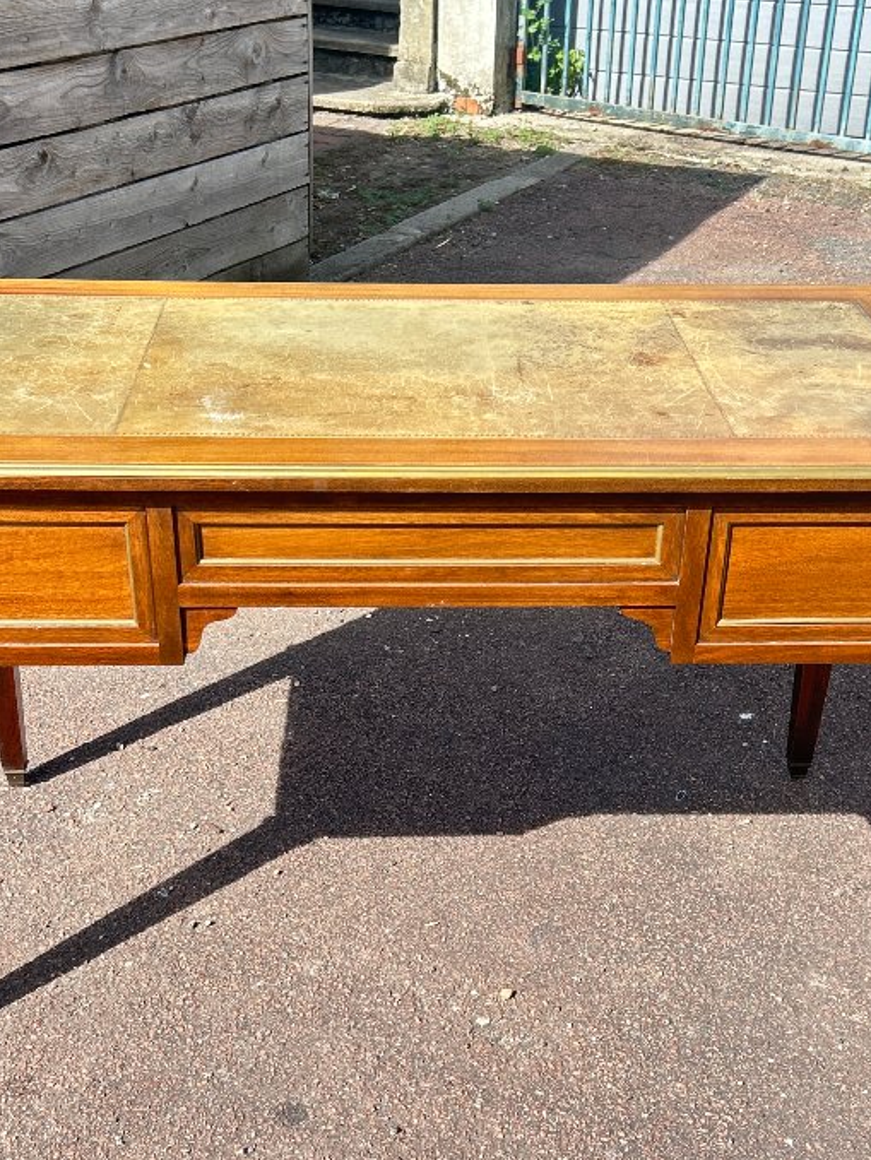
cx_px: 428
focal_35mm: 46
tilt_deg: -30.0
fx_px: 1542
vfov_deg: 41.1
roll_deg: -1.4
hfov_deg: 31.5
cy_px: 684
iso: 50
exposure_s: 1/1029
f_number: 1.5
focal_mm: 5.7
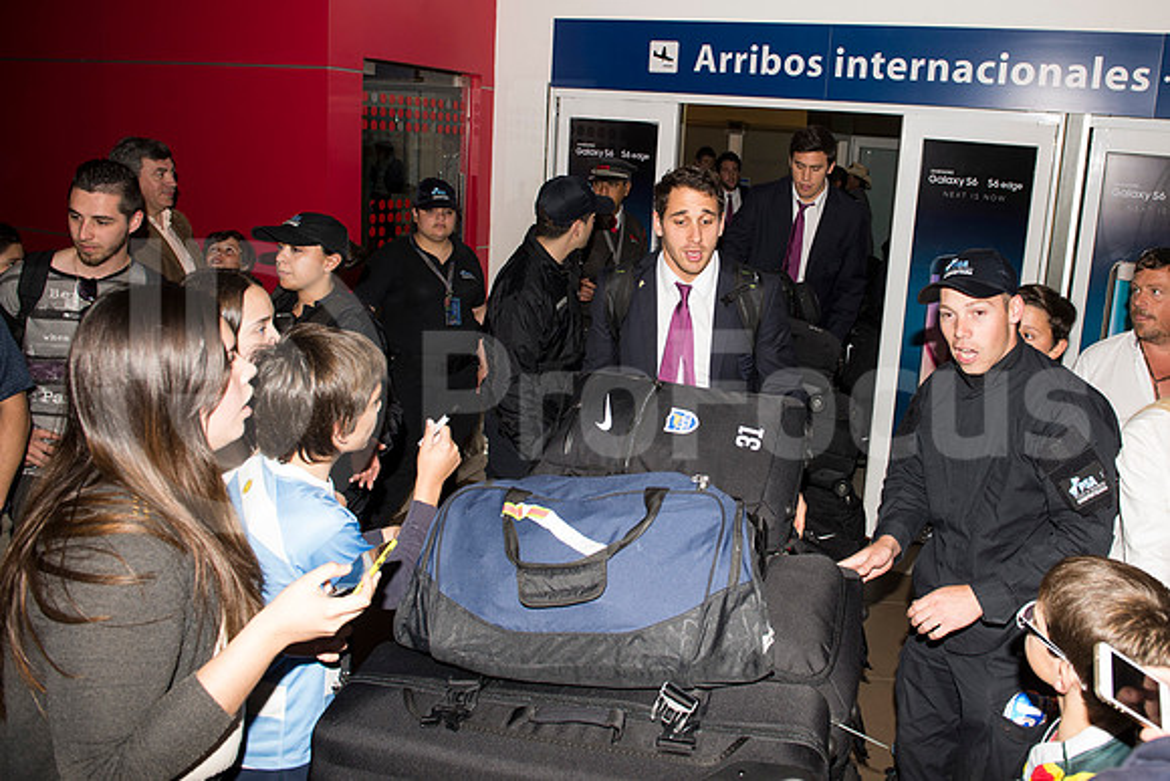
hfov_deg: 73.7
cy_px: 390
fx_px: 780
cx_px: 585
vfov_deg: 53.2
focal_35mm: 24
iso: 500
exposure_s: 1/160
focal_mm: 24
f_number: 5.6
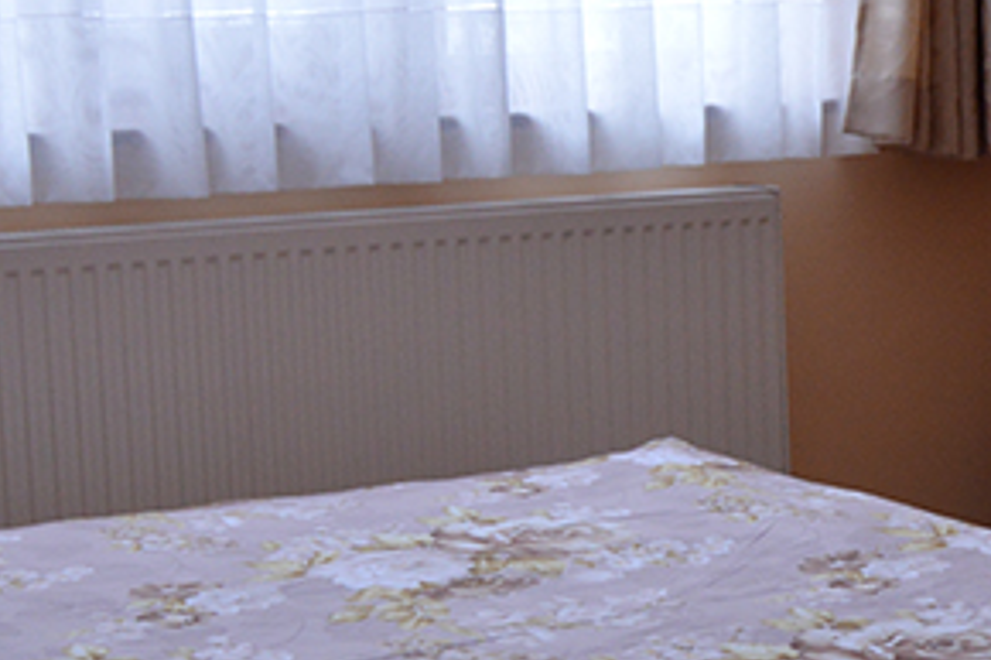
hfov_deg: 21.5
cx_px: 878
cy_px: 357
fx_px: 2559
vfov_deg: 14.7
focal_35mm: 93
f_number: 4
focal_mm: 18
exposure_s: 1/60
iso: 400
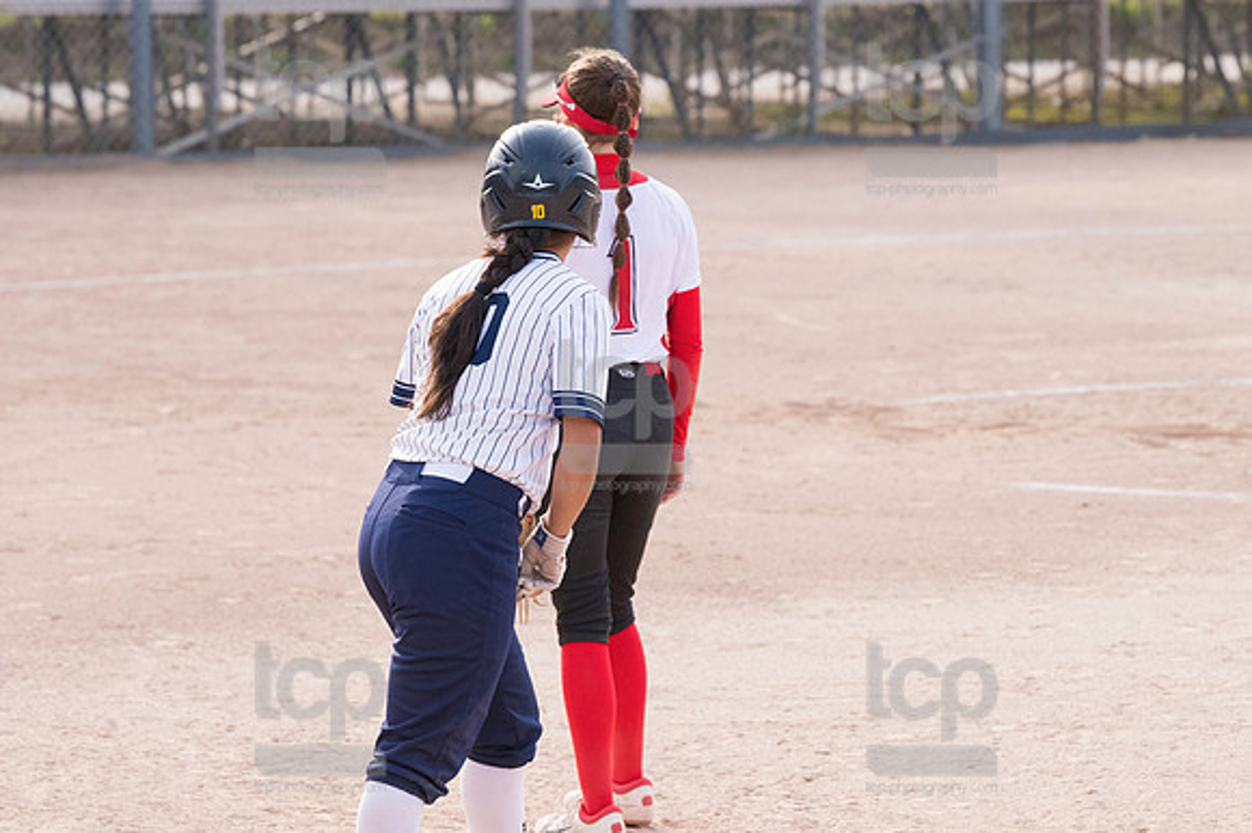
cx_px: 626
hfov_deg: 8.1
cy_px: 416
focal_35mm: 255
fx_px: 8863
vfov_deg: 5.4
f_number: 5.6
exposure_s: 1/1600
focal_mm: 170
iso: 1600
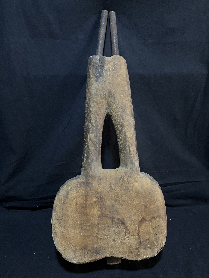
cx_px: 104
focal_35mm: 26
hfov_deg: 53.1
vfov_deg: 67.3
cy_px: 139
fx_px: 209
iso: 800
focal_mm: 5.1
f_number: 1.6
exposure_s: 1/30
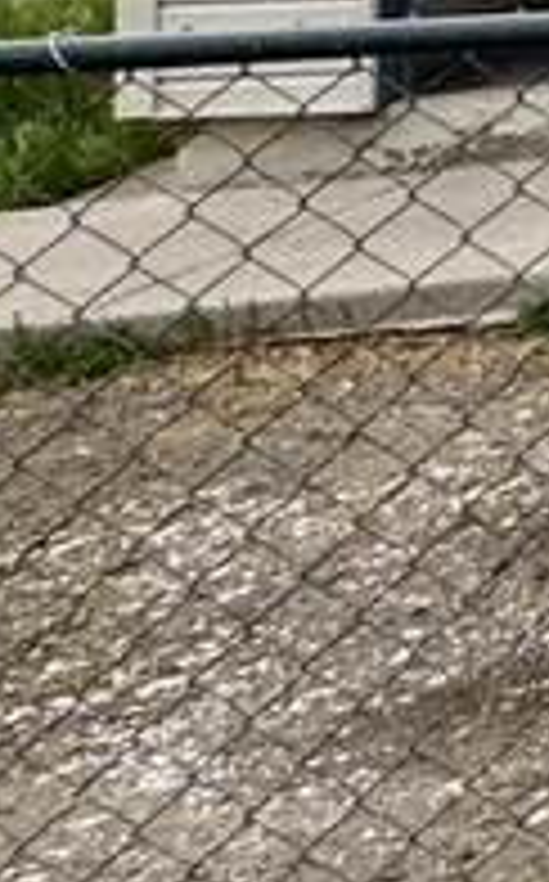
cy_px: -472
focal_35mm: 97
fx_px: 2329
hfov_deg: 6.8
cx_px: 2606
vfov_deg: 18.7
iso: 50
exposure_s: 1/2674
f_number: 2.2
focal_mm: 2.22
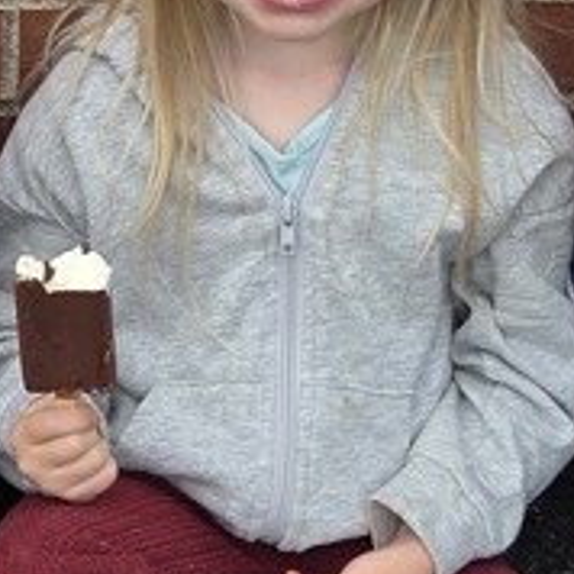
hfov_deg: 14.8
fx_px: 2195
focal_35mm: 117
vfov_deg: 14.8
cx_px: 68
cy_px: 126
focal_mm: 5.4
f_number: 1.8
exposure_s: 1/1290
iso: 80
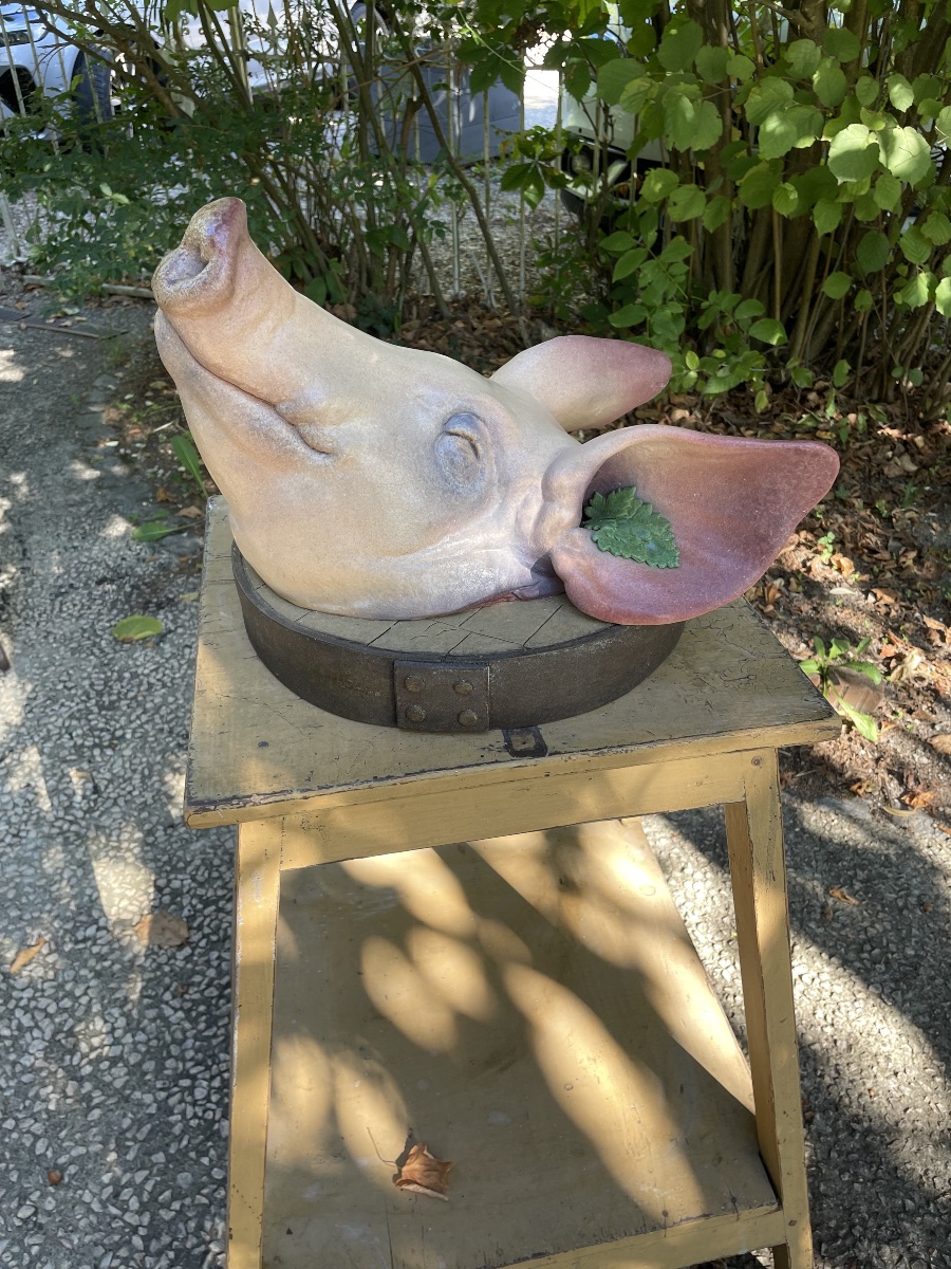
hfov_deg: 53.1
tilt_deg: -35.1
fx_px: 952
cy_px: 634
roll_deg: +0.6
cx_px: 476
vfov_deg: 67.3
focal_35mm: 26
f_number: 1.6
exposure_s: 1/121
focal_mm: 4.2
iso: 32
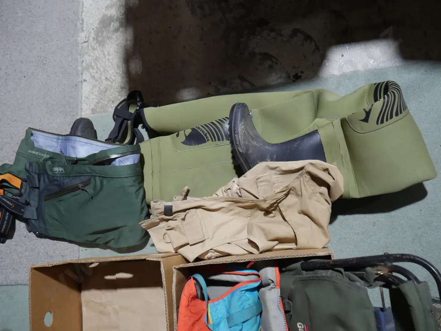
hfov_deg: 56.8
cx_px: 220
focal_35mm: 32
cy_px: 166
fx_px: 408
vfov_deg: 44.2
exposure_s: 1/60
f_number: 3.6
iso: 500
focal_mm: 16
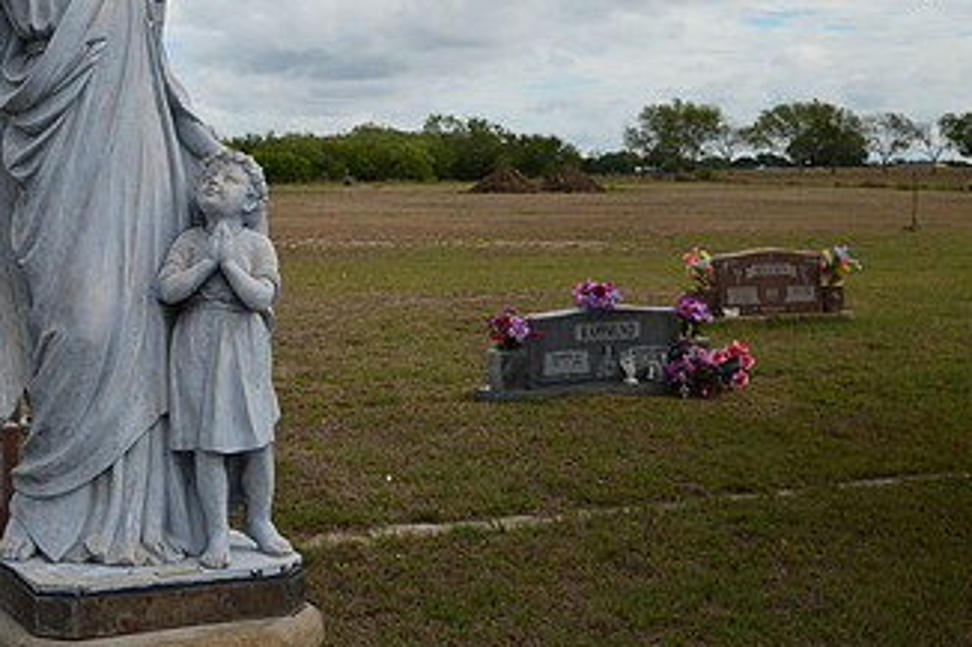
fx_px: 1508
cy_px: 86
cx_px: 146
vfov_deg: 23.7
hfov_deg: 34.2
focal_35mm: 56
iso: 200
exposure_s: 1/80
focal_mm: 21
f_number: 10
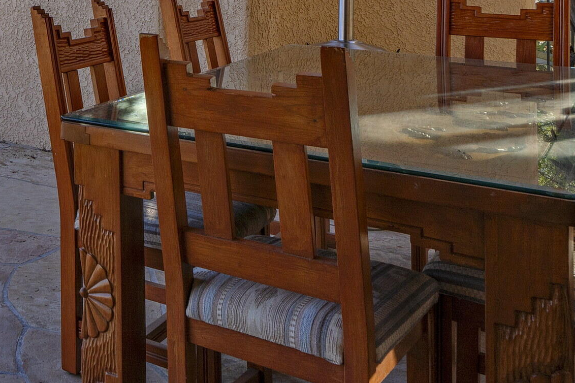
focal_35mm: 47
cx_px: -26
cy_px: -41
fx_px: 750
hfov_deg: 36.7
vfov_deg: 26.3
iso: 100
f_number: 11
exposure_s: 1/60
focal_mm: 19
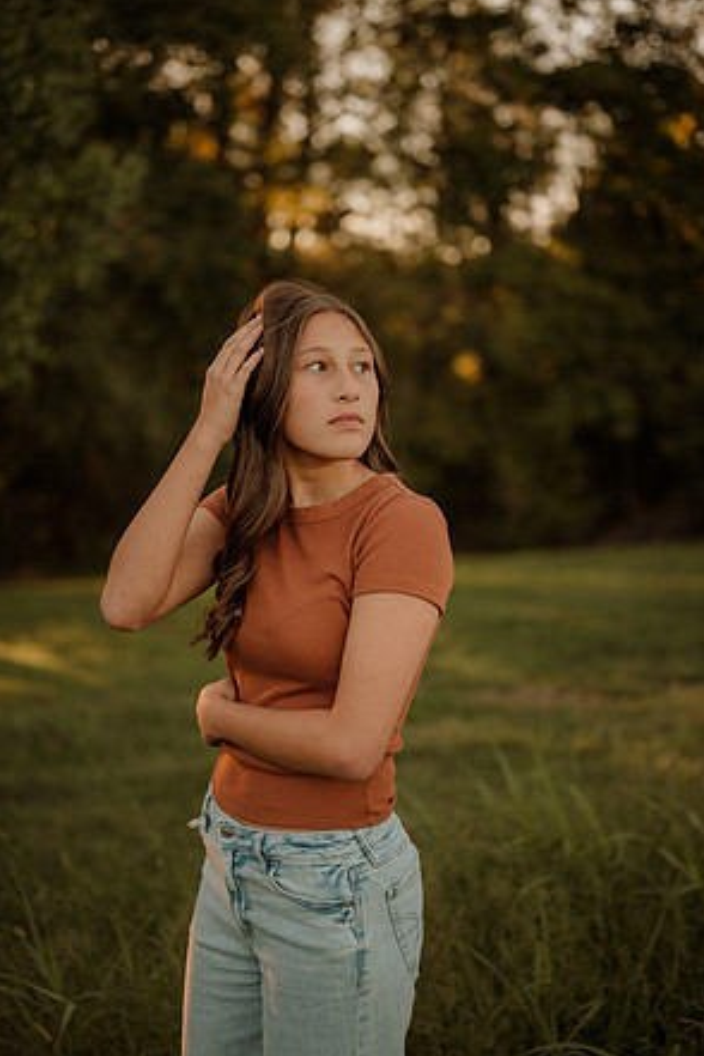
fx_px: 1496
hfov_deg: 26.5
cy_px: 529
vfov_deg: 38.9
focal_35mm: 51
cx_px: 353
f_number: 2
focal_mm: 50
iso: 250
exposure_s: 1/640
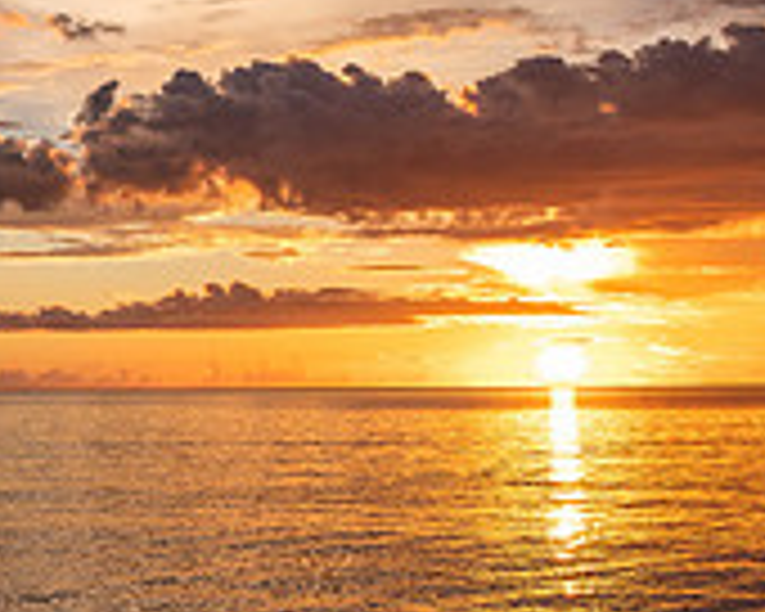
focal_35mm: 79
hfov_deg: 19.5
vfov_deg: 19.4
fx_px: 1789
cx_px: -513
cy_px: 304
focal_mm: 24
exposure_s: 1/160
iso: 200
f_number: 10
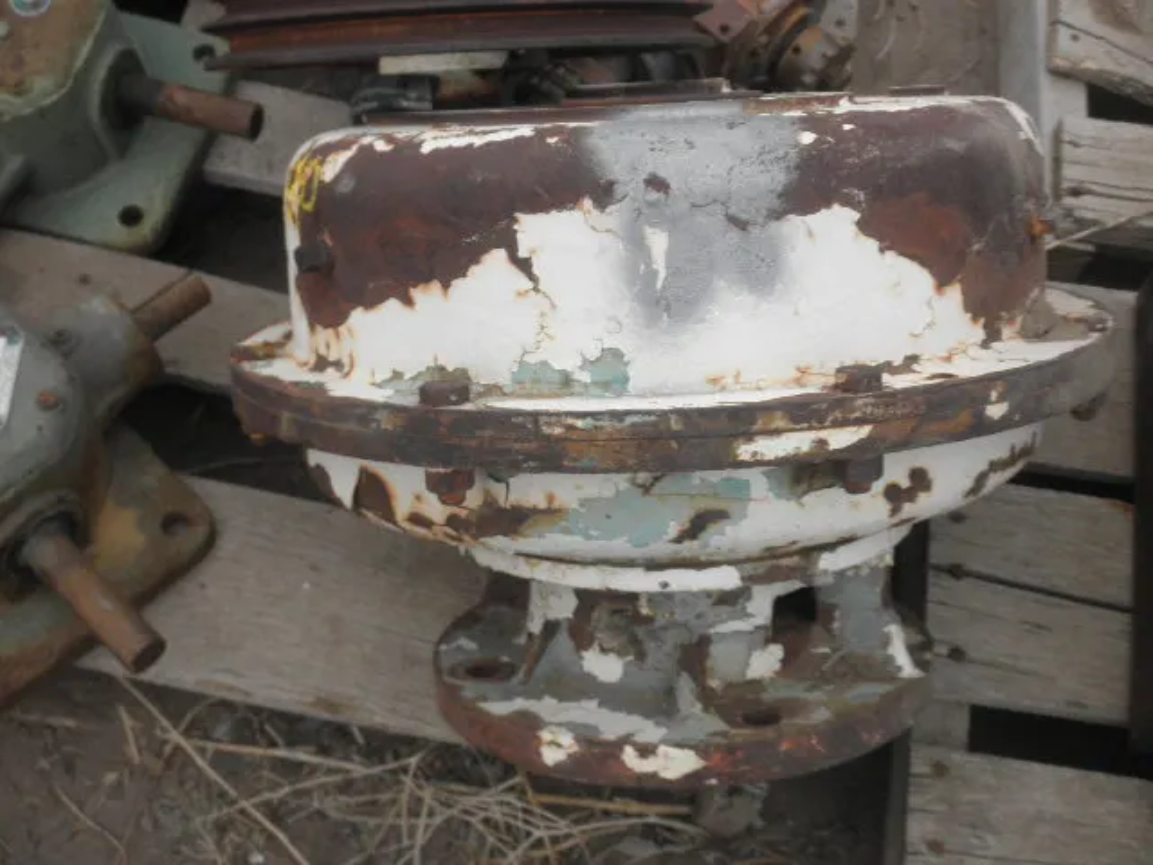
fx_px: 1466
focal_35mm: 44
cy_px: 432
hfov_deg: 42.9
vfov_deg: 32.9
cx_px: 576
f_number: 9.6
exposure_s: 1/80
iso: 80
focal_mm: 7.9
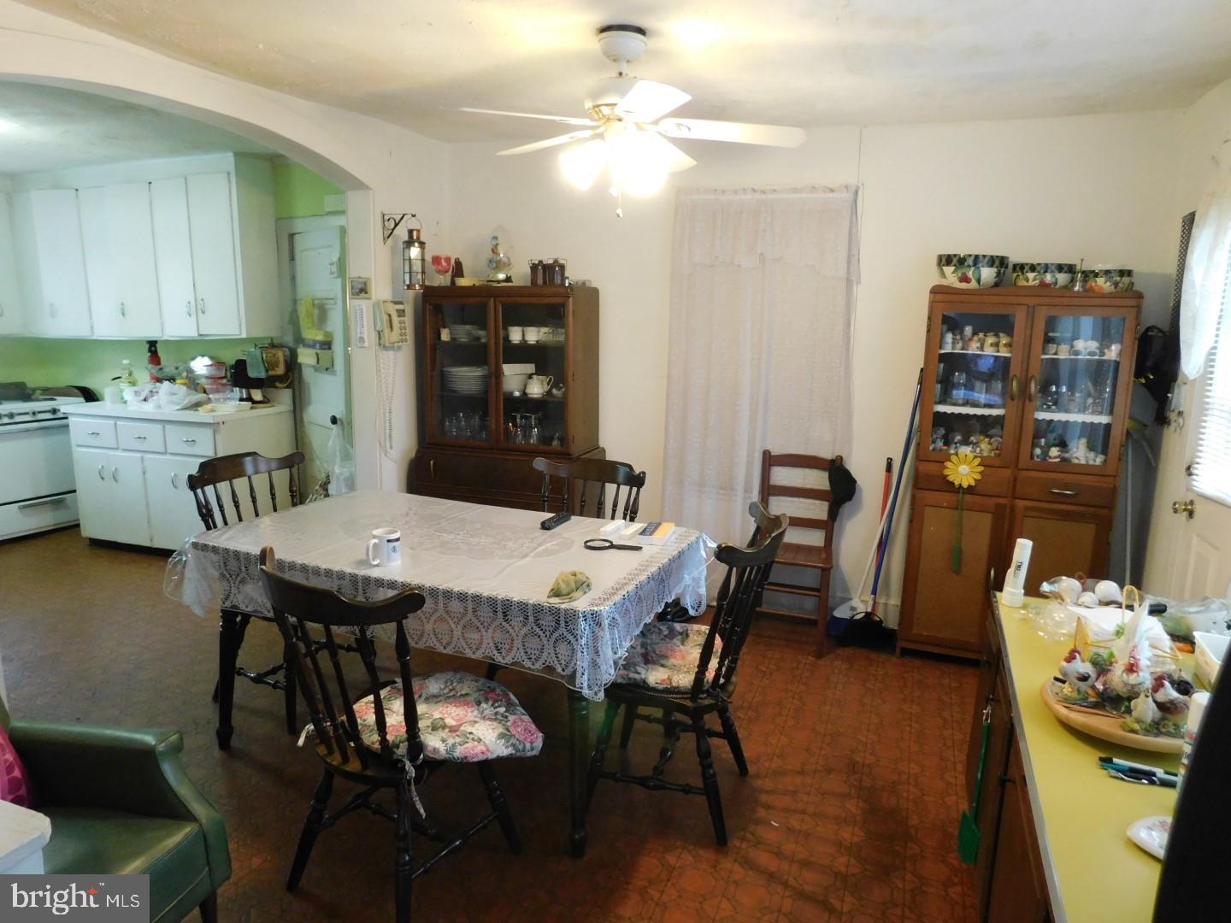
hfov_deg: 73.9
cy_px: 462
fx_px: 818
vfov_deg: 58.9
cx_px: 616
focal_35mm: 23
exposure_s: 1/30
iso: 400
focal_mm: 4
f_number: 3
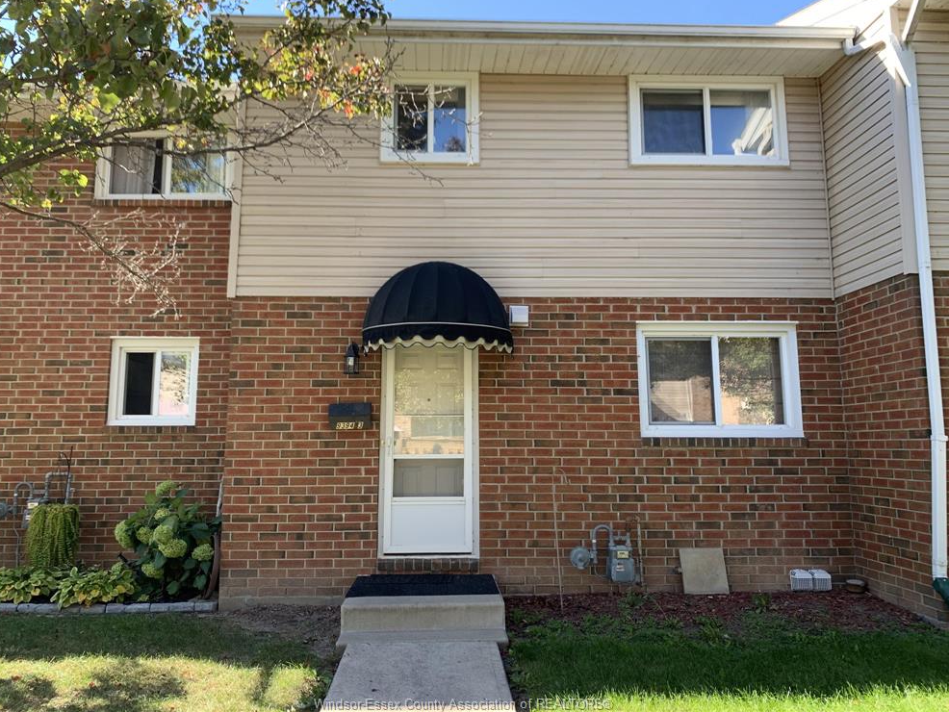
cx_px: 464
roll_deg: +0.0
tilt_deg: +8.3
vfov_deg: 51.4
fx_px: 740
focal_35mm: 27
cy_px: 343
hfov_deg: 65.3
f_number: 1.8
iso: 25
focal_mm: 4.25
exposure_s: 1/154
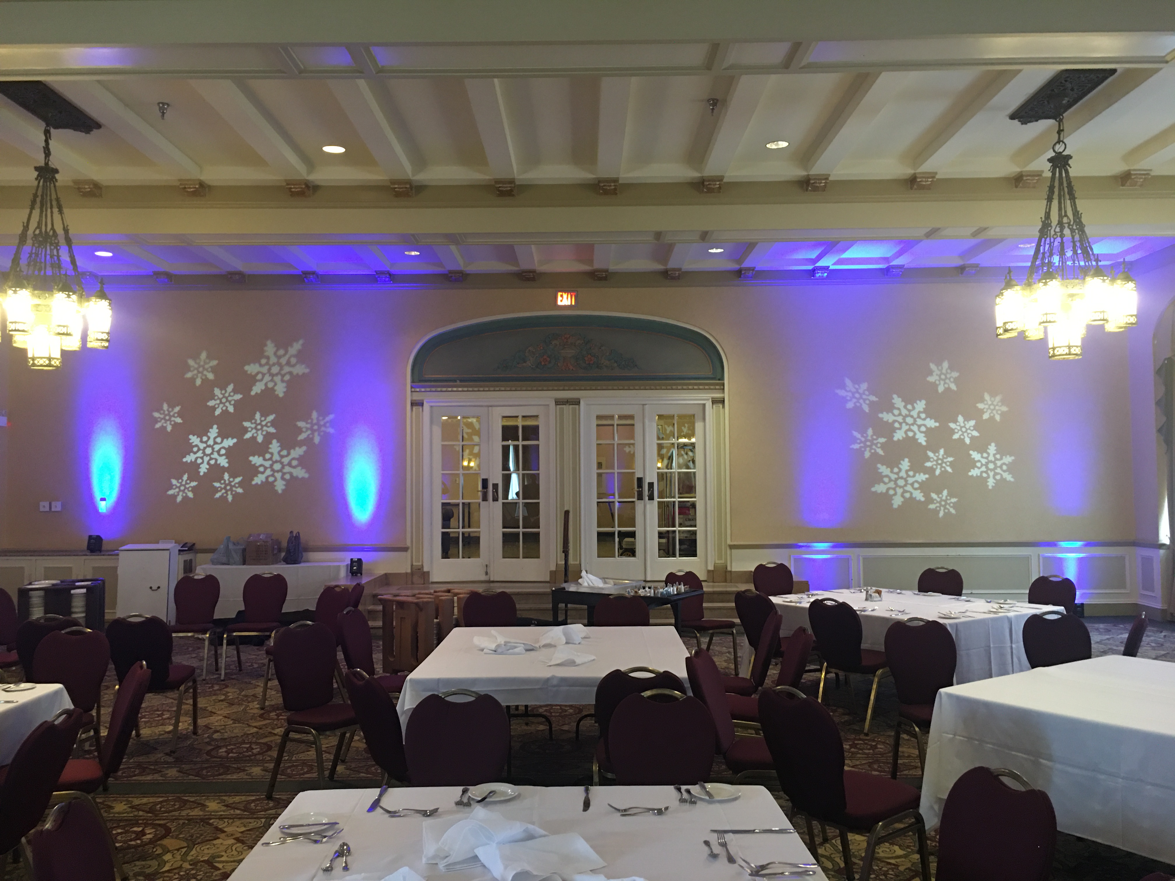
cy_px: 440
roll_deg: -1.0
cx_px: 588
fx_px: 984
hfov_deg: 61.7
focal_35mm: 29
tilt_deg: +2.8
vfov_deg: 48.2
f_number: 2.2
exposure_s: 1/8
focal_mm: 4.15
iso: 80
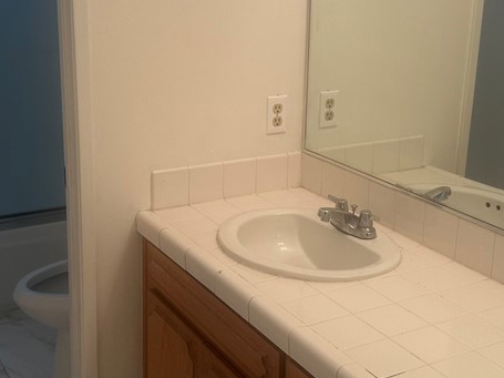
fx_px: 786
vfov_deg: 27.0
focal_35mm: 54
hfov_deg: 35.5
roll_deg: -2.0
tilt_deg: -14.0
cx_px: 276
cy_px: 157
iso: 160
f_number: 1.78
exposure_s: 1/60
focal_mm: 6.86
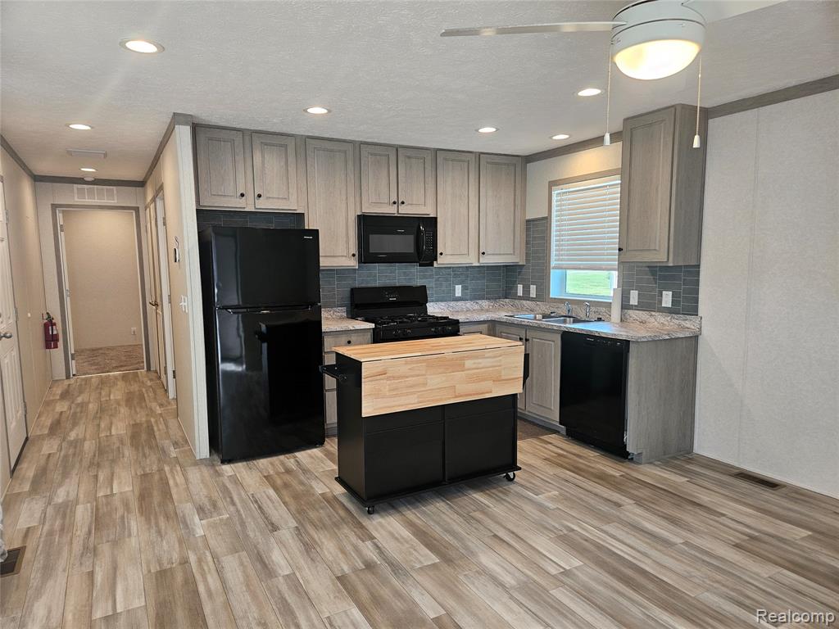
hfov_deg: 73.9
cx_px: 420
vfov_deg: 58.9
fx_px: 557
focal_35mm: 23
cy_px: 314
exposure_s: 1/120
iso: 125
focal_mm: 5.4
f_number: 1.8
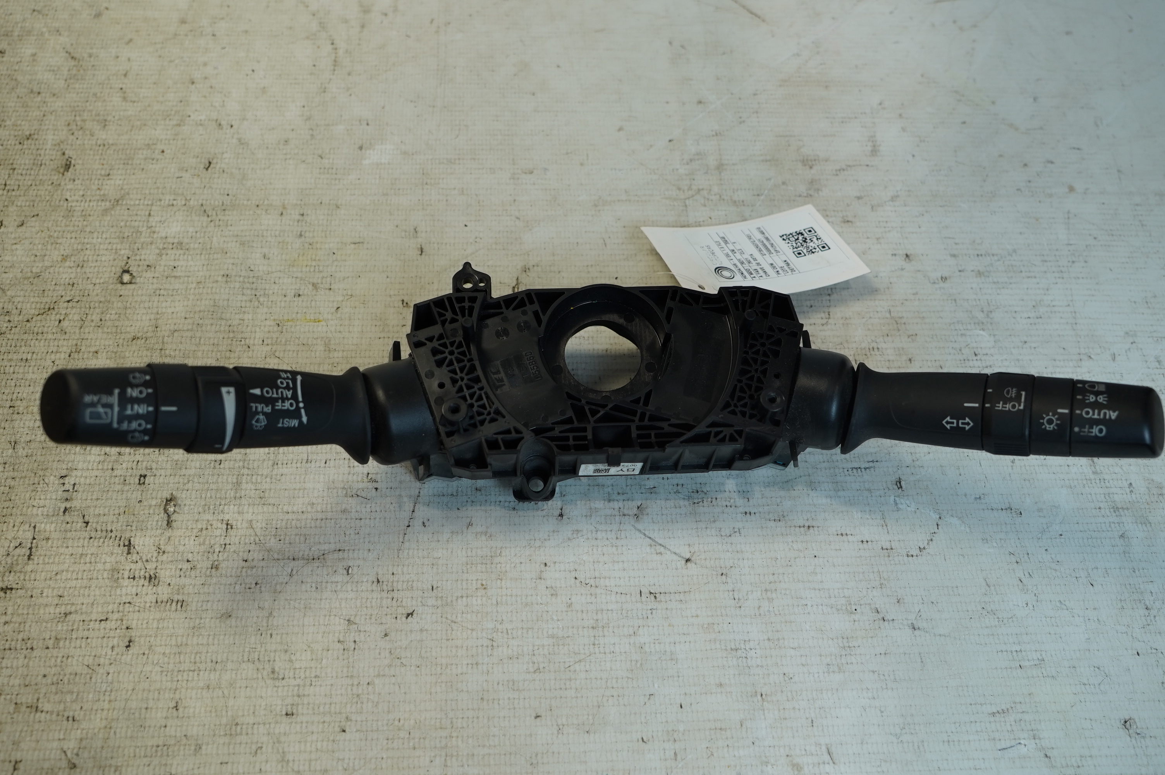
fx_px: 970
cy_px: 388
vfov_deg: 43.5
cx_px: 582
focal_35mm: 30
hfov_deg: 62.0
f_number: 4
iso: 320
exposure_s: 1/160
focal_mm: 20
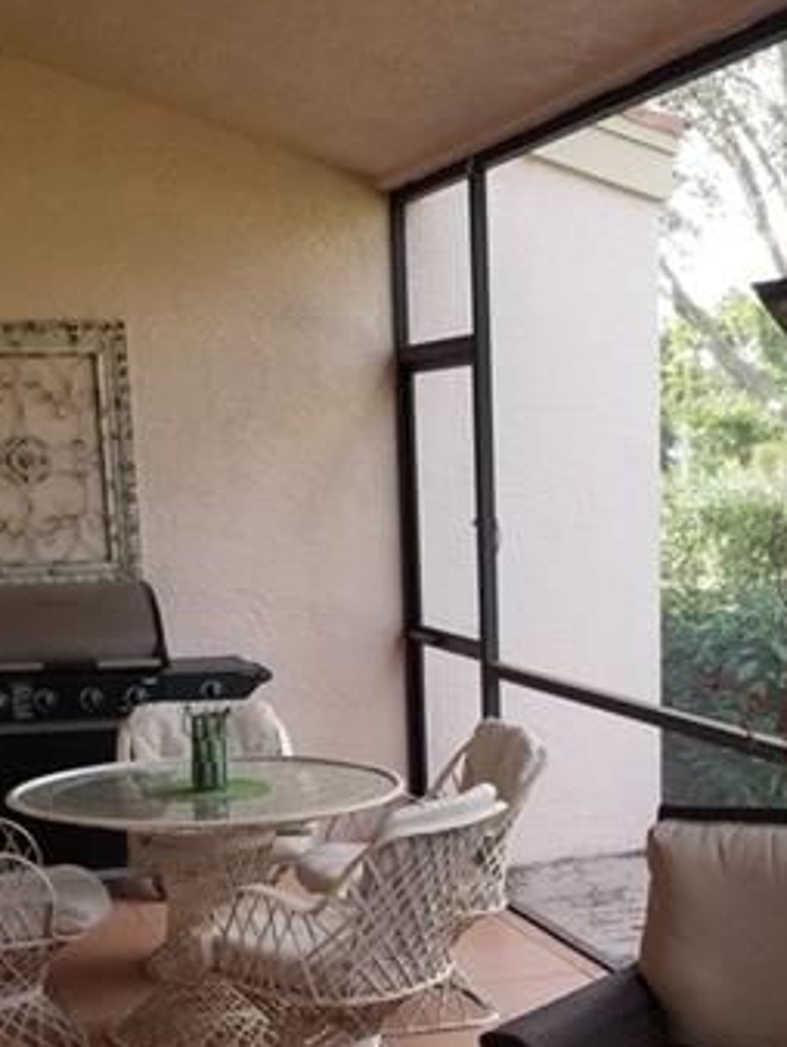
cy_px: 861
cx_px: 424
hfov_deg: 24.8
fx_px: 1786
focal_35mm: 59
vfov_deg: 31.7
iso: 50
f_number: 1.7
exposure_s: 1/134
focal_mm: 4.25
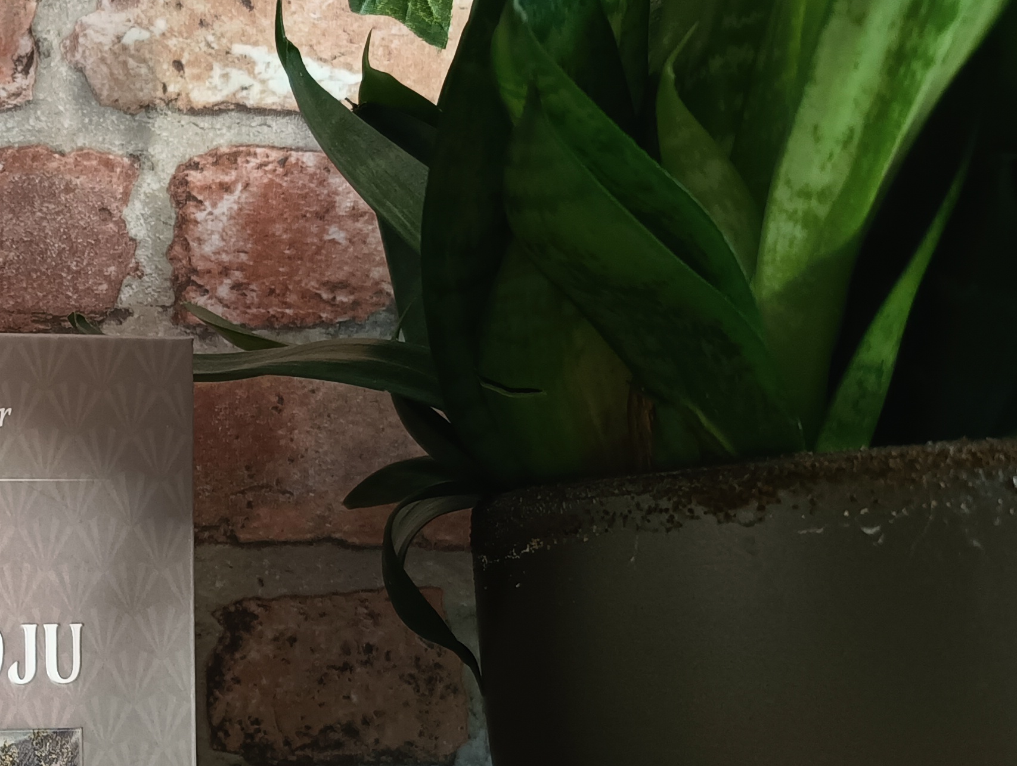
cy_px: 651
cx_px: -91
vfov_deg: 26.0
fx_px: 1618
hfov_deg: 31.2
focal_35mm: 55
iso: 2000
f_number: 1.69
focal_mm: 6.06
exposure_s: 1/25
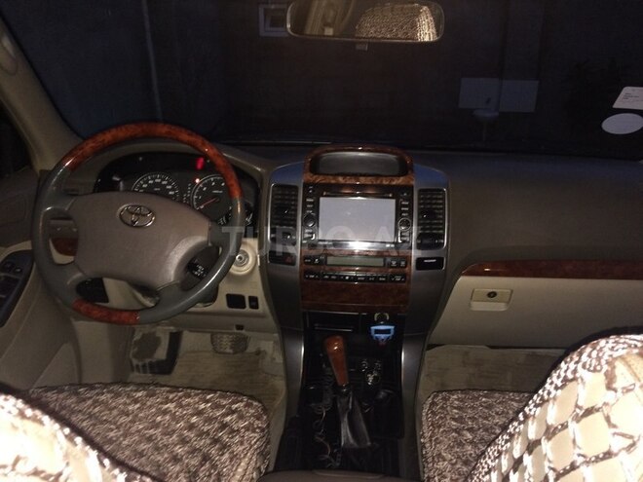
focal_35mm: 29
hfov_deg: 61.7
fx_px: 539
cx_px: 322
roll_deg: +2.2
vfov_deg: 48.2
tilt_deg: -20.1
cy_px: 241
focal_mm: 4.15
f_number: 2.2
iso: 200
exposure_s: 1/17
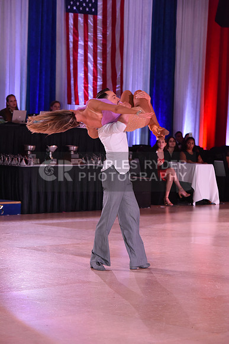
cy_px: 172
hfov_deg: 10.2
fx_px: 1287
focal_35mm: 135
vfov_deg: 15.2
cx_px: 114
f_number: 5.6
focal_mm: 135
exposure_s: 1/320
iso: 2500
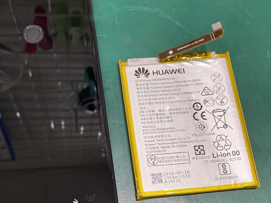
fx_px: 368
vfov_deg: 30.8
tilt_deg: -71.5
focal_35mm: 47
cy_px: 121
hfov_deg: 40.2
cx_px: 102
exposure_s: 1/100
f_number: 1.8
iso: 100
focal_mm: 4.25
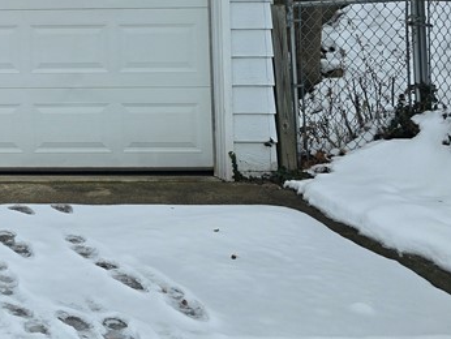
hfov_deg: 24.0
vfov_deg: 20.4
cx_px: -179
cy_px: -55
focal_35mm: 68
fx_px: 887
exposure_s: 1/296
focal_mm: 6.3
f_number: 1.7
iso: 12
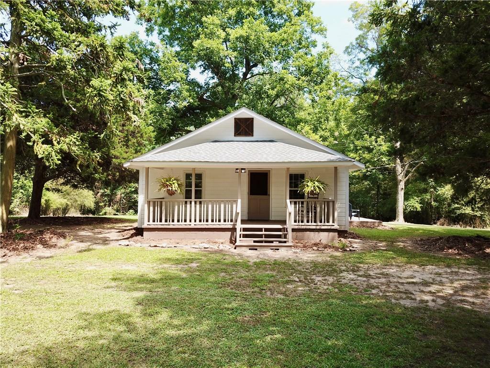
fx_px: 368
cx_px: 245
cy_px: 184
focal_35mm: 26
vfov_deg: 53.1
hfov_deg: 67.3
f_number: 2.2
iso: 100
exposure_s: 1/286
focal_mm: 4.73
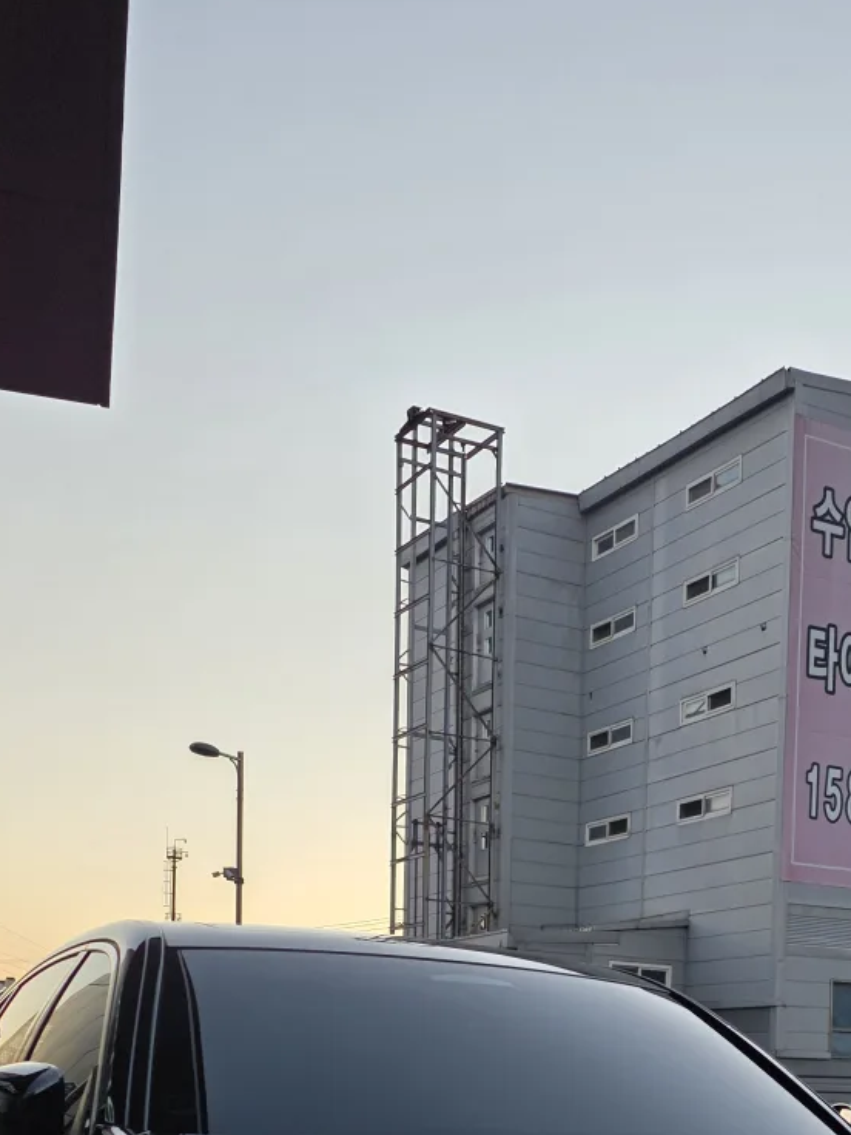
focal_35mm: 50
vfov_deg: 35.4
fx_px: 1639
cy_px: 1069
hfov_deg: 28.6
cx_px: 663
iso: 50
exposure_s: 1/120
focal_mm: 6.3
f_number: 1.7
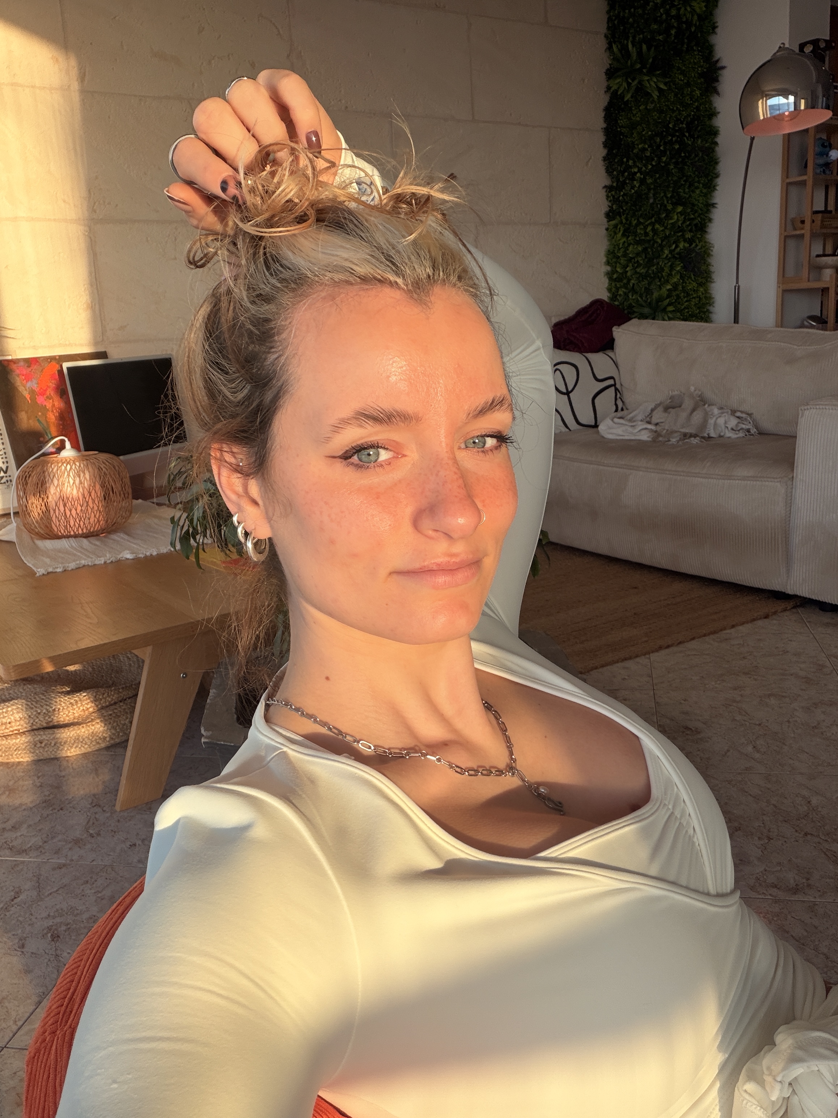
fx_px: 968
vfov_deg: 60.0
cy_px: 559
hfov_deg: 46.8
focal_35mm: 30
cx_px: 419
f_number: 1.9
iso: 25
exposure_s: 1/238
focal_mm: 2.71
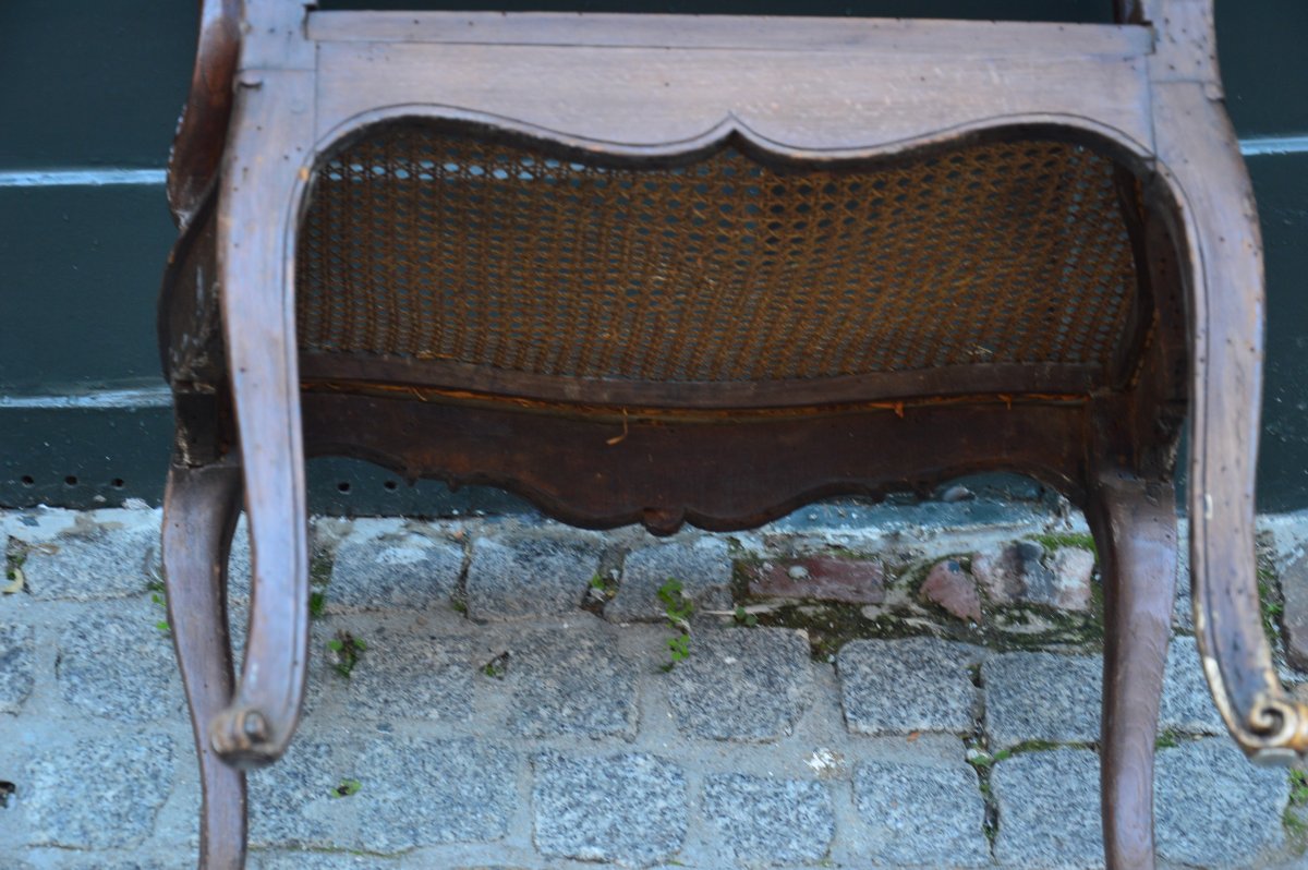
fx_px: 3376
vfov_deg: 14.7
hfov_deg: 21.9
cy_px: 435
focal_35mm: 93
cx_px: 654
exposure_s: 1/30
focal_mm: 62
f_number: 5.3
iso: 400
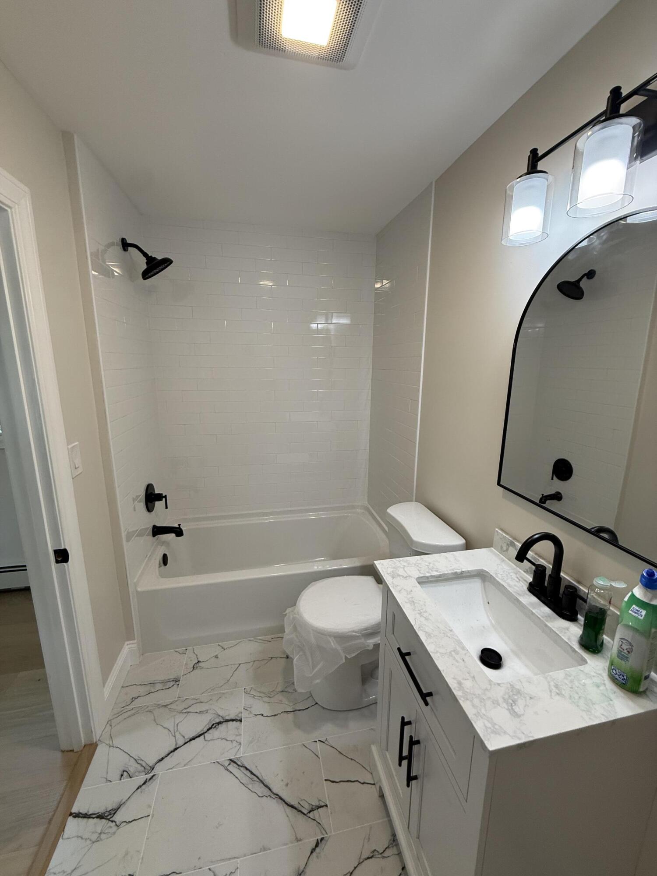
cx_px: 328
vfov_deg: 102.1
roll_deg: -1.5
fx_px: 354
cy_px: 438
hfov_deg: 85.7
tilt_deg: -11.8
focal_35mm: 14
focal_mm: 2.22
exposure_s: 1/120
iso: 100
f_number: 2.2
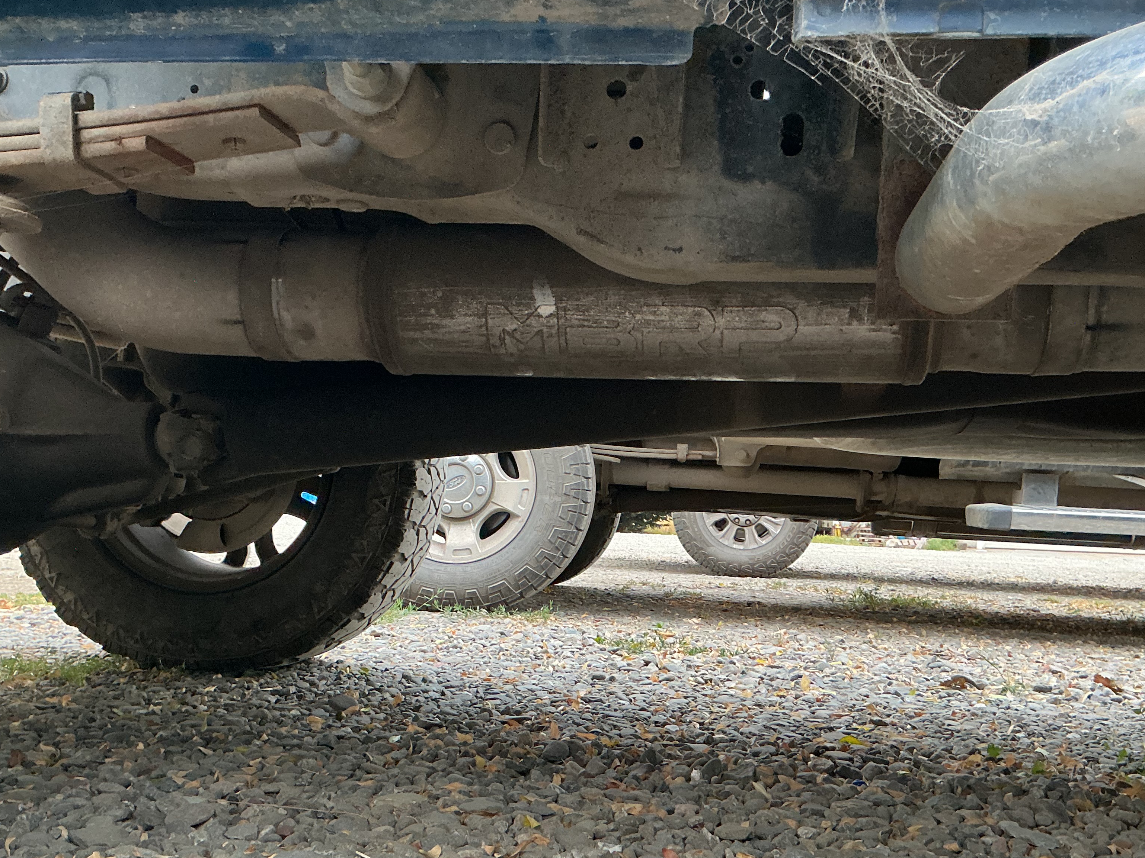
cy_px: 521
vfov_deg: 37.6
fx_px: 1257
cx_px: 549
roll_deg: -2.1
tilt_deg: -0.6
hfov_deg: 49.0
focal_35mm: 38
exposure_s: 1/60
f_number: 1.8
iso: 125
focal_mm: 3
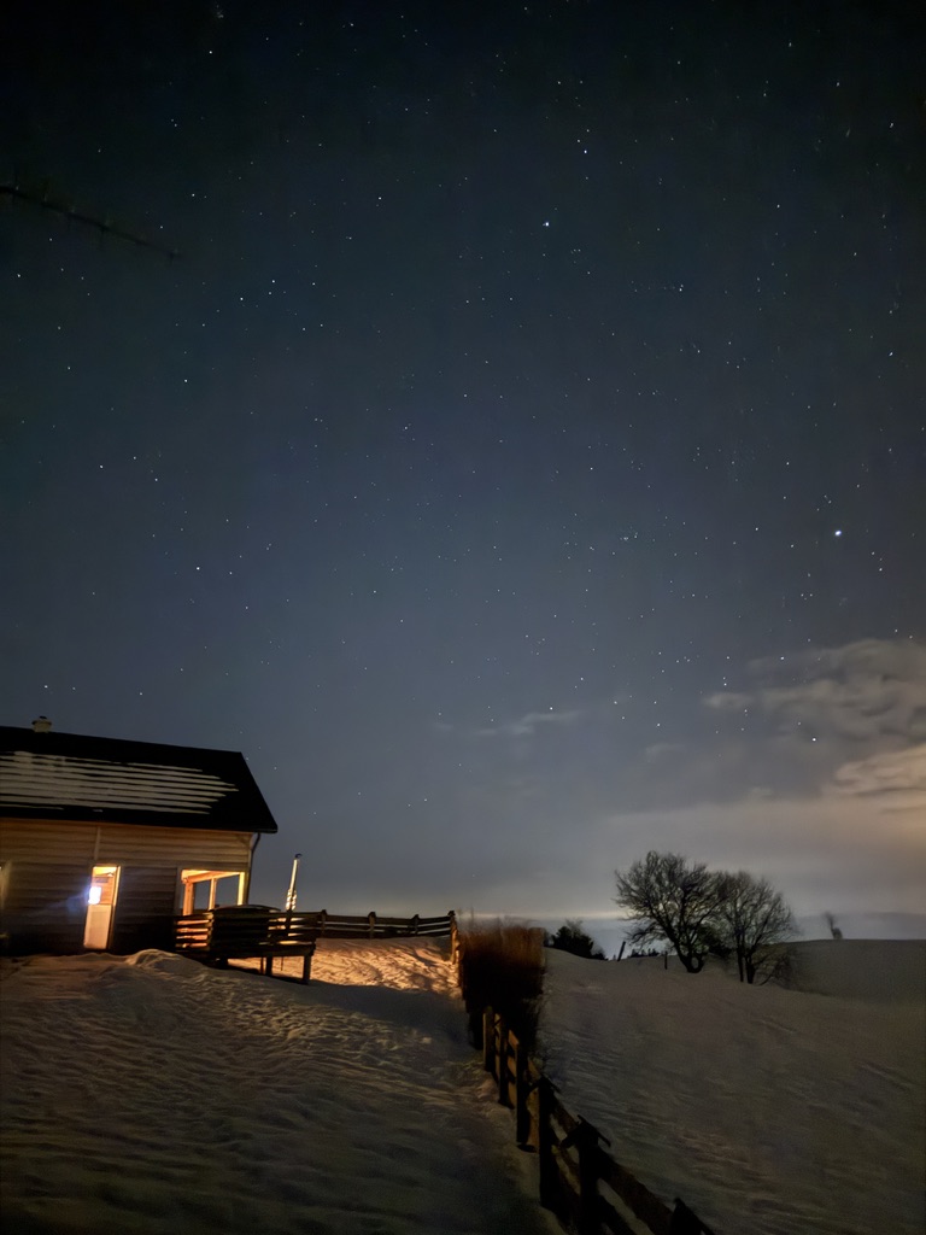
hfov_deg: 56.8
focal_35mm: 24
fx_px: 856
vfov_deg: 71.6
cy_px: 618
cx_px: 463
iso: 10000
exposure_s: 1
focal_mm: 6.76
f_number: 1.78
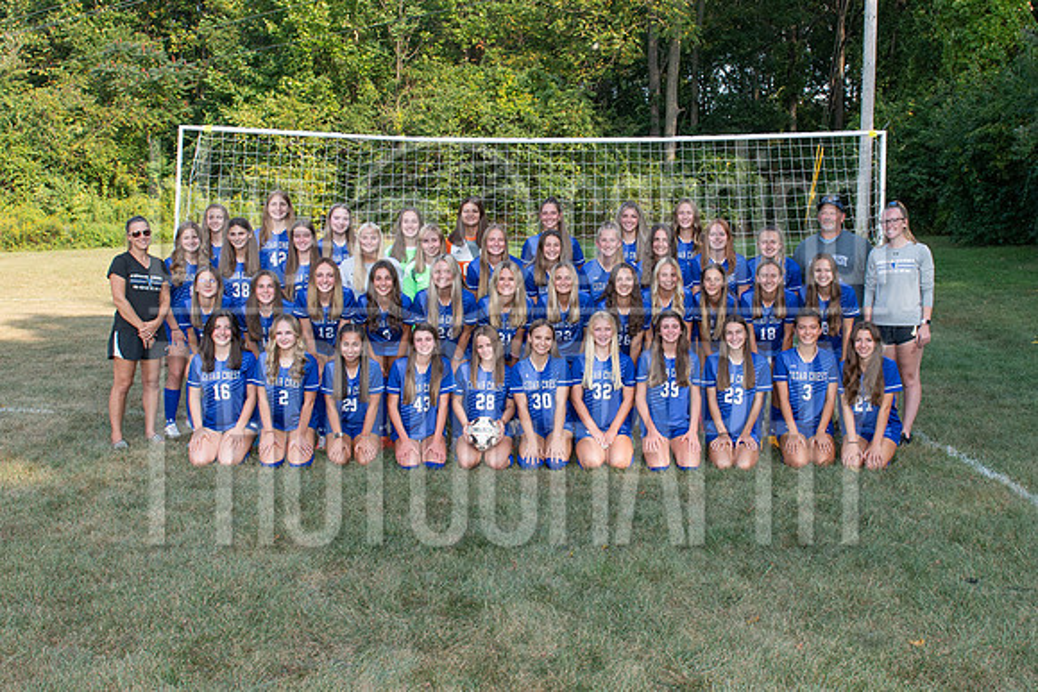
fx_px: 1067
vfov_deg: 35.9
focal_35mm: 37
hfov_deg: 51.9
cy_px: 318
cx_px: 535
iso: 400
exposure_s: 1/250
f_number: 8
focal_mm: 24
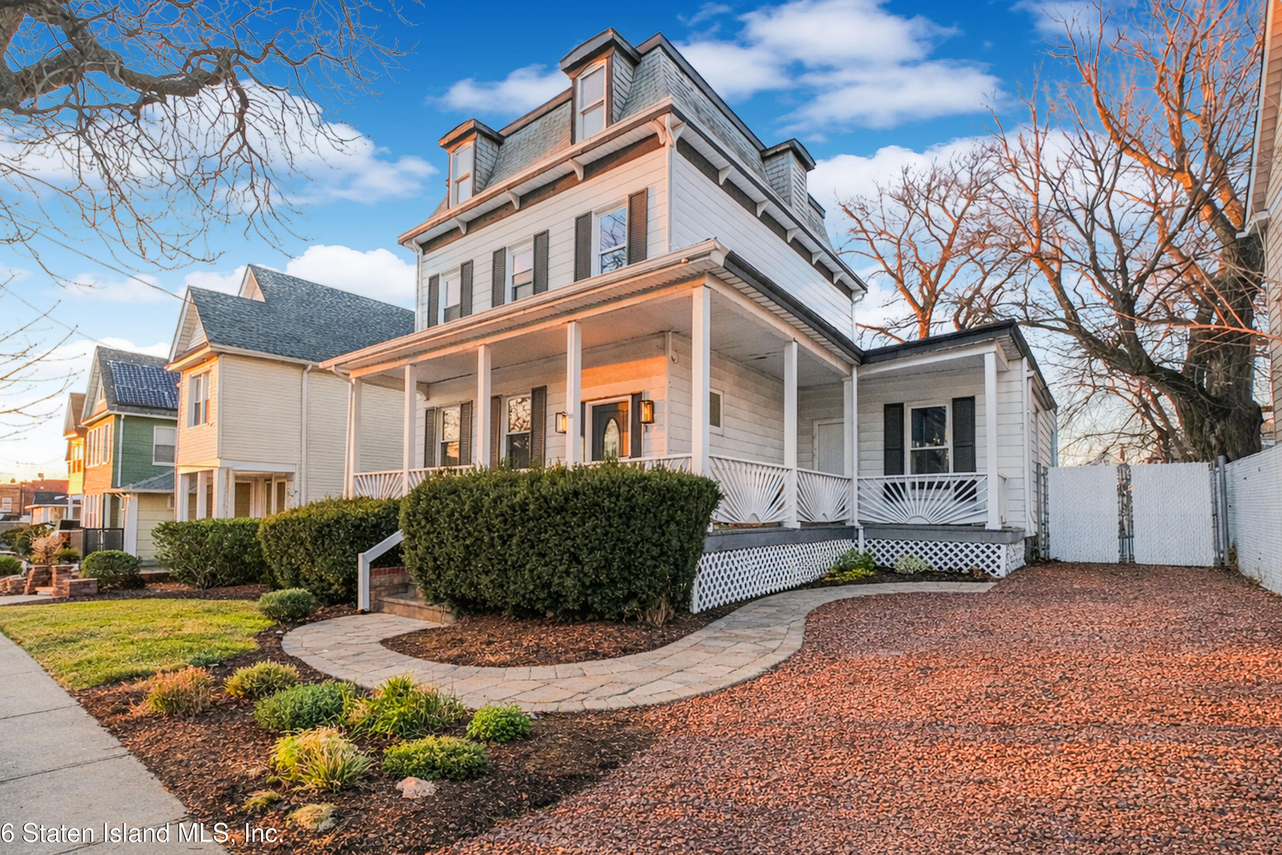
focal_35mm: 16
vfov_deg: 73.7
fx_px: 570
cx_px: 620
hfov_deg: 96.7
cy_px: 419
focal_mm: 10
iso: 1600
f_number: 8
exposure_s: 1/125
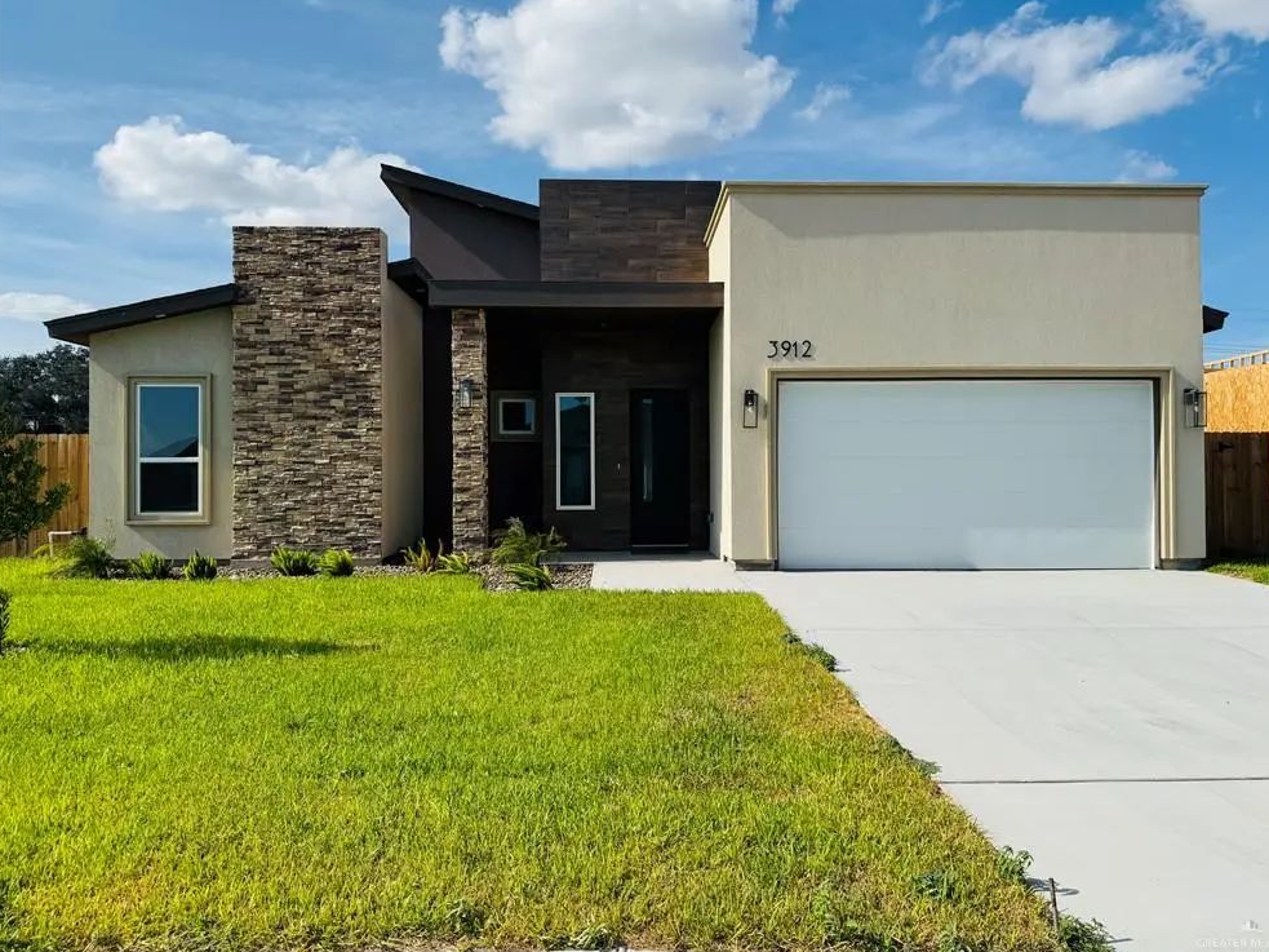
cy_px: 474
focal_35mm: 25
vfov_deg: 54.9
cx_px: 653
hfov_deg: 69.4
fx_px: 916
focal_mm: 6.76
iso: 80
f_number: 1.78
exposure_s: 1/6410
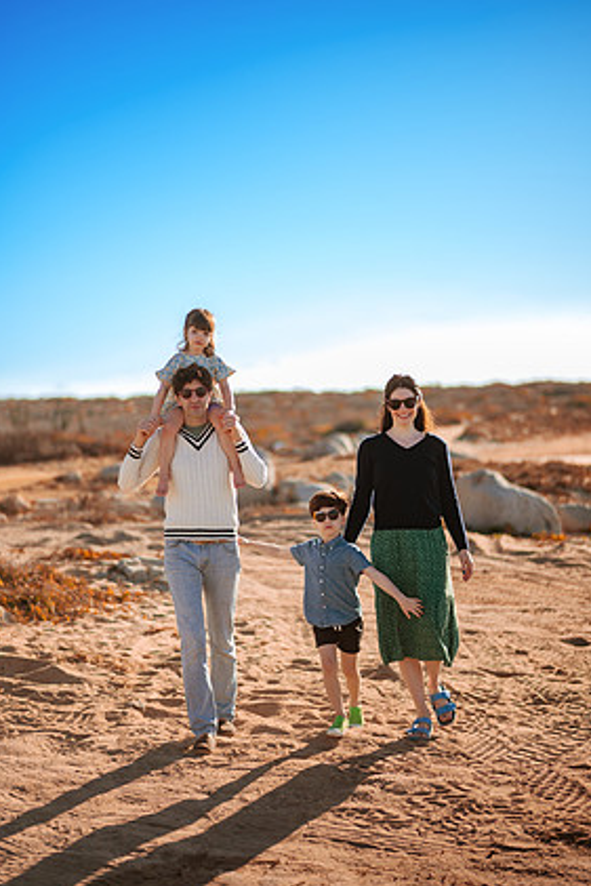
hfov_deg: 21.9
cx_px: 305
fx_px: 1525
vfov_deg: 32.4
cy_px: 448
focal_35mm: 62
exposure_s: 1/4000
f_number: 1.4
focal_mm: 58
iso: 50
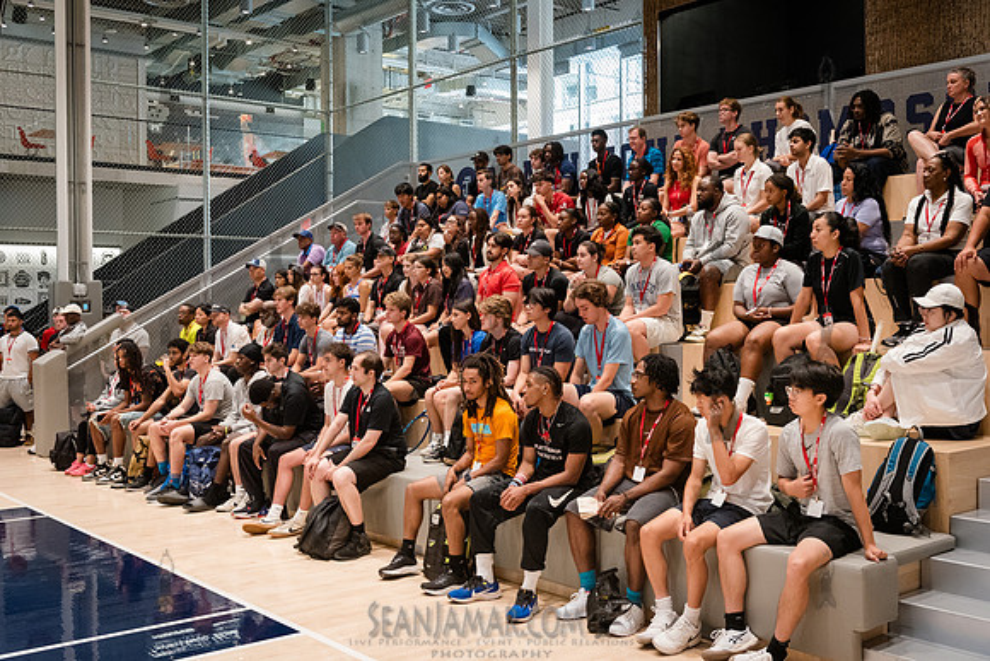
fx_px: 1061
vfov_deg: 34.6
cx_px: 495
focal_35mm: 39
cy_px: 330
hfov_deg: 50.0
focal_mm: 38
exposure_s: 1/200
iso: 5000
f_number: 5
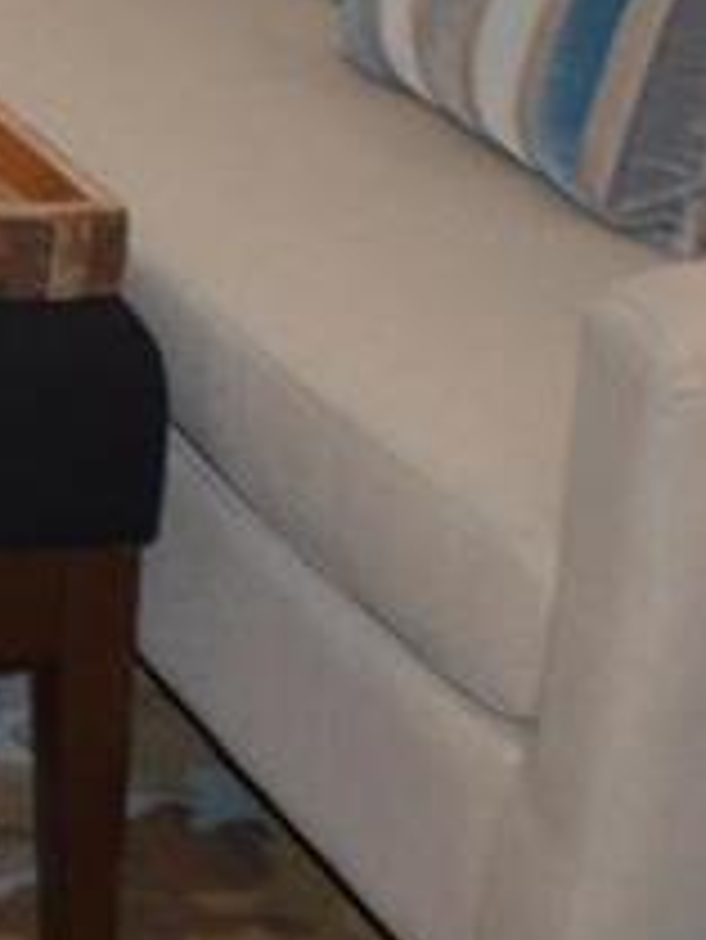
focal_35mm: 265
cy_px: -893
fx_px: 7199
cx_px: -1583
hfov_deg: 5.2
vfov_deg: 7.2
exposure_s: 1/80
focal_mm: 24
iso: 400
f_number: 4
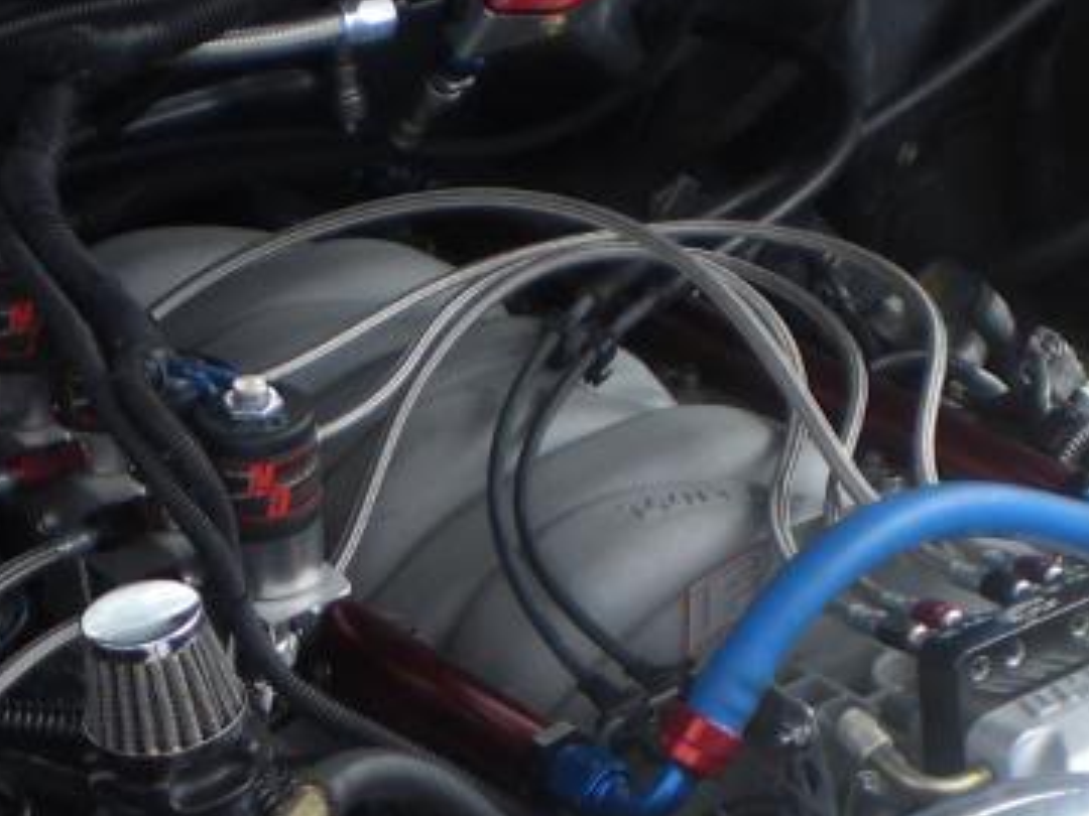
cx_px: 290
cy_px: 843
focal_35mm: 108
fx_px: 3398
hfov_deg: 18.1
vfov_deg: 13.5
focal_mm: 6.3
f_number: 3.1
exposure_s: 1/160
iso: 50
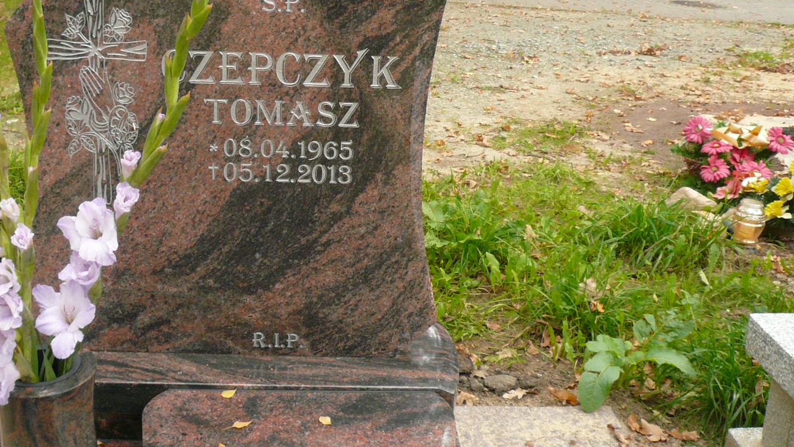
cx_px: 340
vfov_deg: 27.5
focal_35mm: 43
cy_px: 138
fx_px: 905
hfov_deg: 47.2
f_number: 2.8
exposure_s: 1/60
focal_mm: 4.6
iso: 100
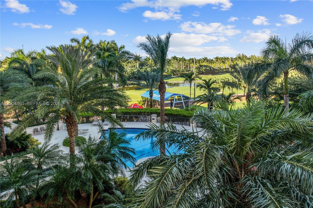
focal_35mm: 30
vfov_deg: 43.6
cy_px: 104
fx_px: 261
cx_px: 156
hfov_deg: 61.9
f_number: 8
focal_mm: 20
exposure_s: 1/250
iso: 400
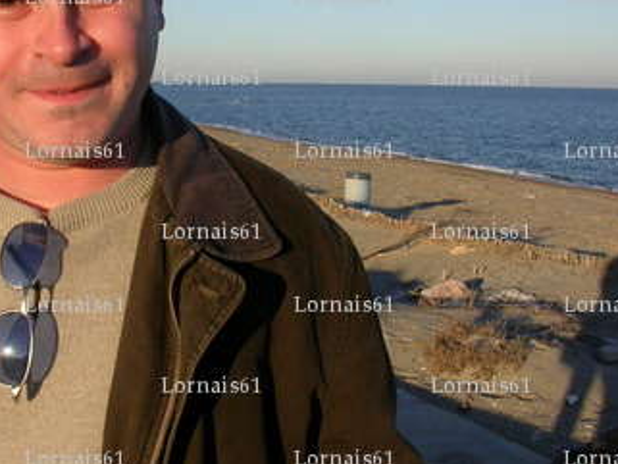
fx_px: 1036
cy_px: 168
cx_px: 206
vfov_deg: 25.2
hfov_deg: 32.9
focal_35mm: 58
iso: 100
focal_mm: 7.85
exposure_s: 1/336
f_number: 7.5
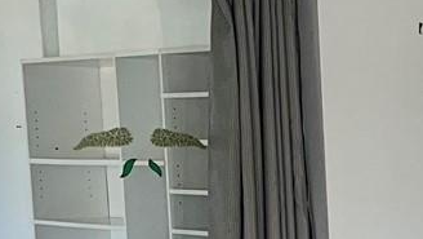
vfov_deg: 8.6
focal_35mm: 138
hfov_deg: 13.7
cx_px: 792
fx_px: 1549
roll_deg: +0.3
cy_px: 377
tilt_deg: -8.5
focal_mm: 5.1
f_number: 1.6
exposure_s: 1/28
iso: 40
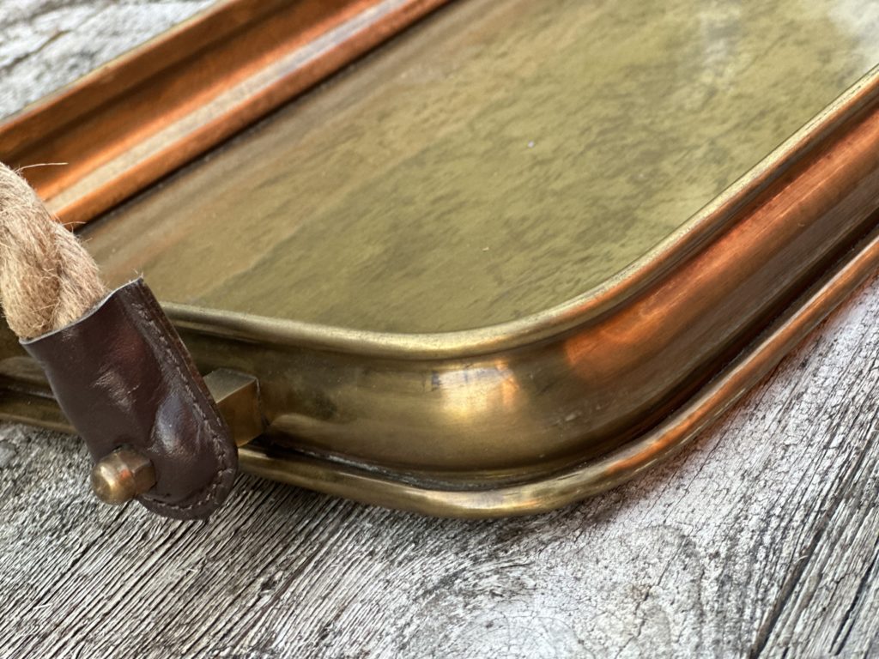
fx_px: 1955
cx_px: 440
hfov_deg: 25.3
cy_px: 330
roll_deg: +12.2
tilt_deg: -27.9
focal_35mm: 77
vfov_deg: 19.1
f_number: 2.8
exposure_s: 1/72
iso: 250
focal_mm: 9
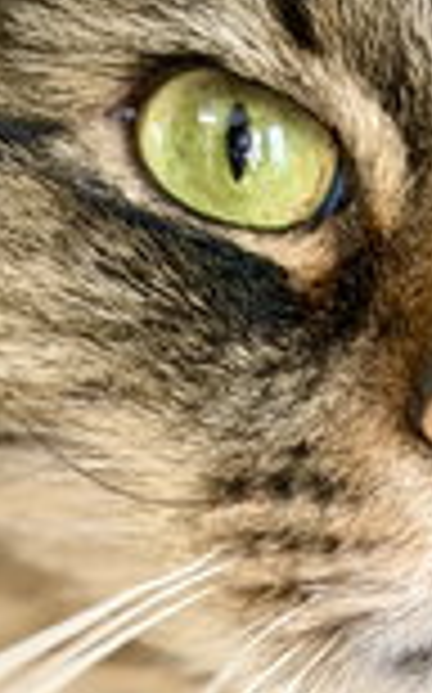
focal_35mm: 221
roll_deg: +1.4
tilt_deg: -10.9
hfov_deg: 5.9
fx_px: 4171
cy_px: 650
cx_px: 540
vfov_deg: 9.4
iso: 160
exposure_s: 1/60
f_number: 1.78
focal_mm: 6.76
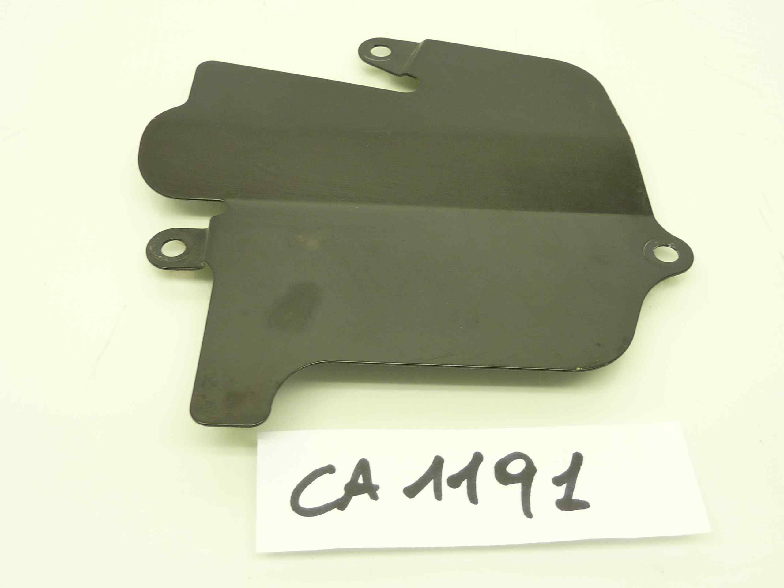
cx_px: 392
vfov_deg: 37.7
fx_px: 861
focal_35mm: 38
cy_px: 294
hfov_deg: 49.0
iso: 125
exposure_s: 1/15
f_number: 3.3
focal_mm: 4.4
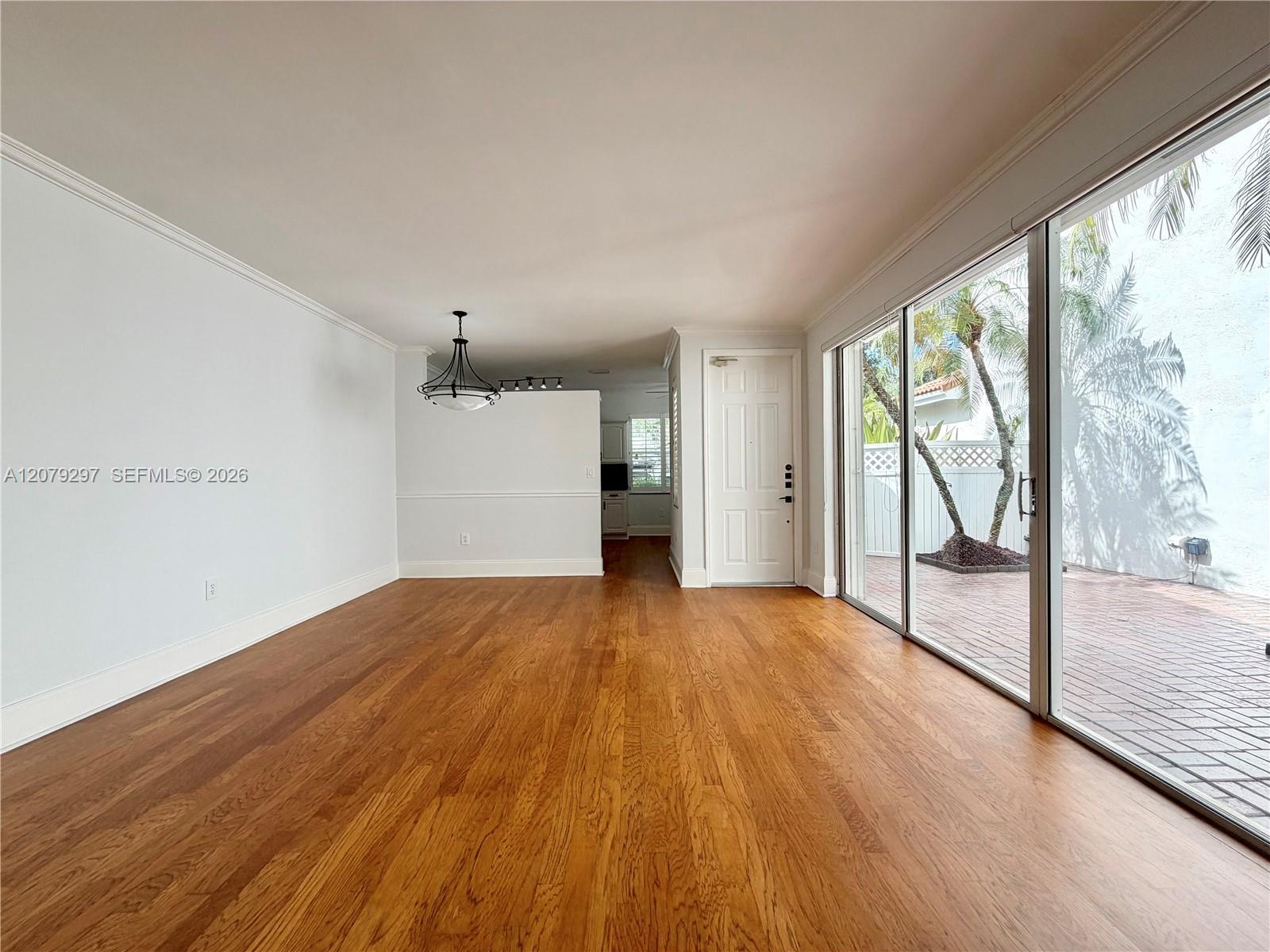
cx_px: 635
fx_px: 514
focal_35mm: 14
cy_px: 476
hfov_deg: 102.1
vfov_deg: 85.7
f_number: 2.2
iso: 40
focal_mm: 2.22
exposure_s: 1/234
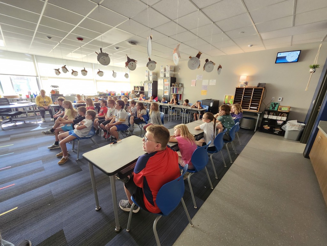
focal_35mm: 13
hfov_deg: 106.2
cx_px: 164
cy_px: 123
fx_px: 123
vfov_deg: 89.9
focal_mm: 1.74
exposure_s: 1/40
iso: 320
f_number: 2.2
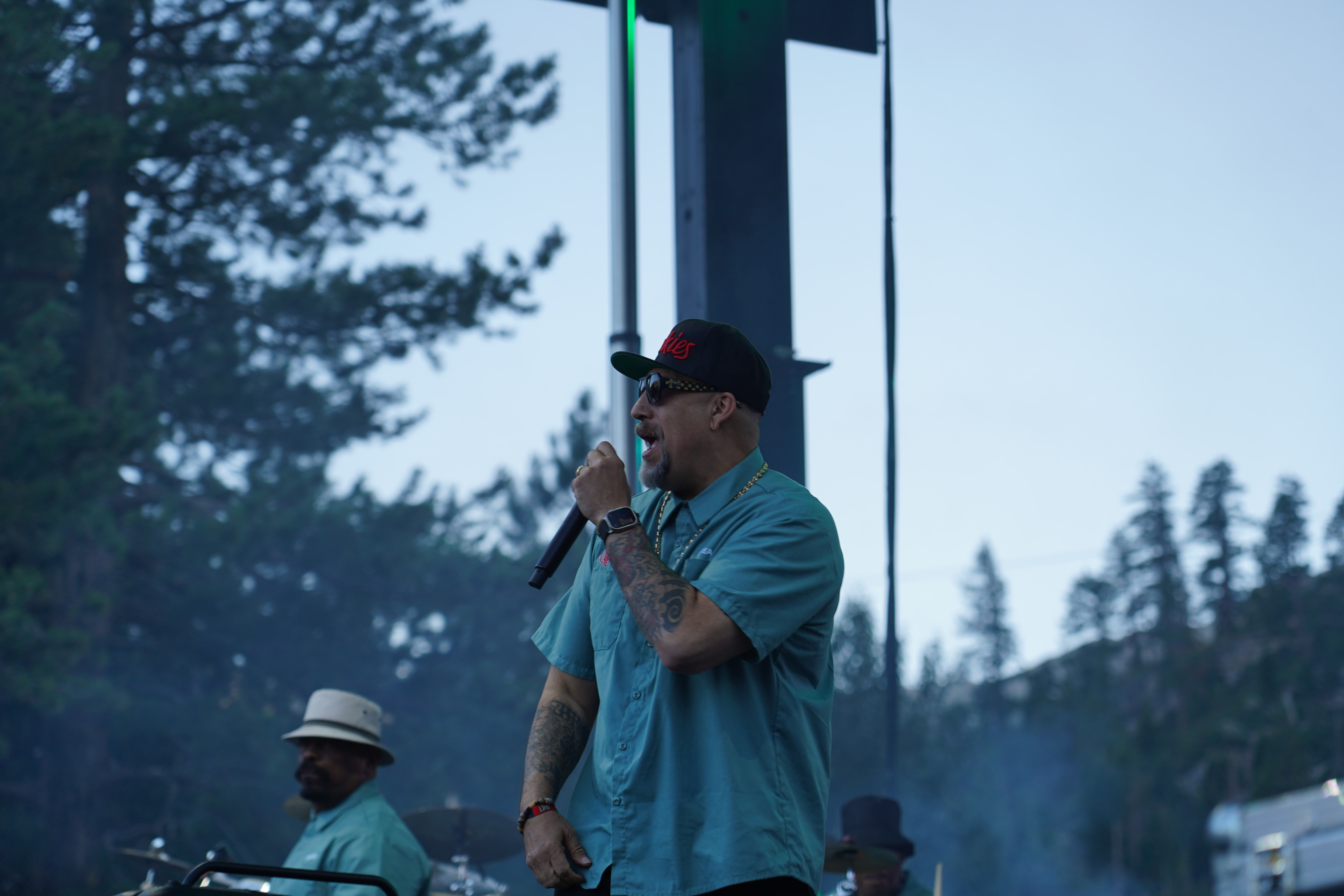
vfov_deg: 13.0
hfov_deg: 19.5
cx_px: 672
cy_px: 448
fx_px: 3920
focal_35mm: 105
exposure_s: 1/160
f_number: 4.5
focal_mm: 105
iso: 100
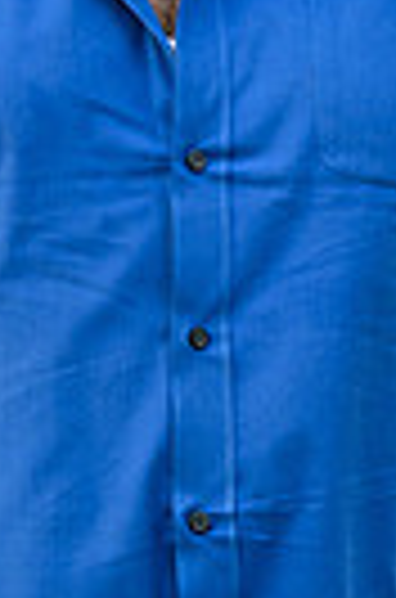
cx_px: 135
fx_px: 7596
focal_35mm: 458
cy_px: -40
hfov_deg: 3.0
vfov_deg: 4.5
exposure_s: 1/250
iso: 200
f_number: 2
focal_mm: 135
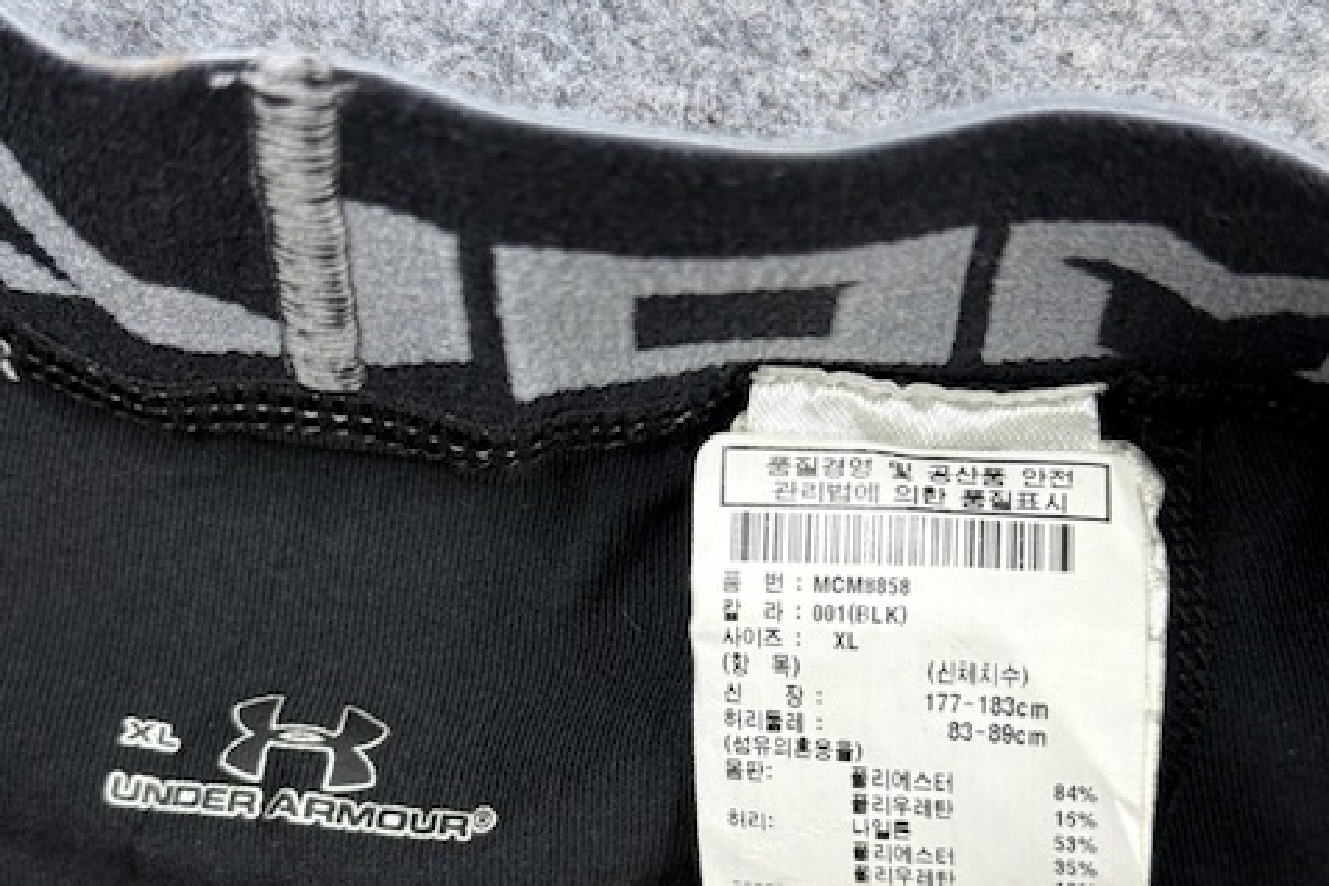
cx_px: 663
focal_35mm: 67
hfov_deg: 30.1
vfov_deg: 20.3
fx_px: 2473
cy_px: 549
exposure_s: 1/100
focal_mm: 6.76
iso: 50
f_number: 1.78
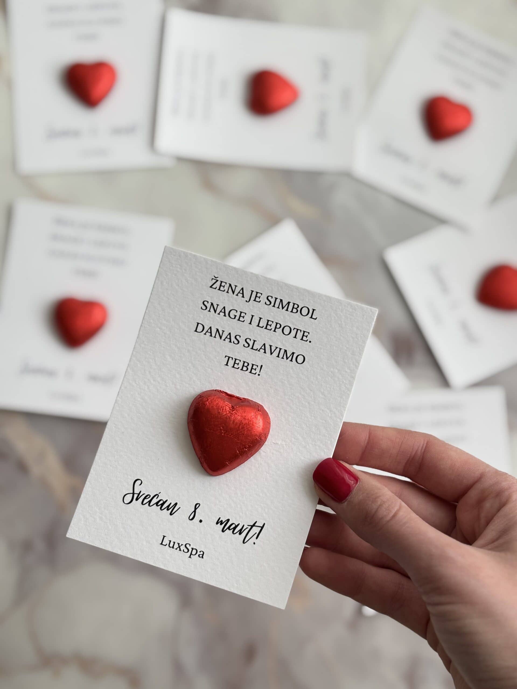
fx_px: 1036
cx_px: 258
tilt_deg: -78.1
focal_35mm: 52
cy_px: 344
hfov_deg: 28.0
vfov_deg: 36.8
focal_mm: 5.96
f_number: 1.6
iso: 32
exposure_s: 1/196
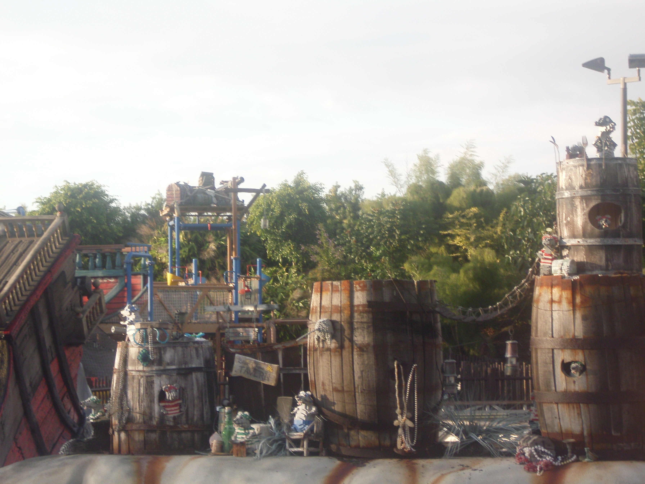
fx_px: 2124
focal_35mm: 114
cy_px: 242
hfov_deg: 17.3
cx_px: 322
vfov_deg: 13.0
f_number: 5.6
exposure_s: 1/136
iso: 125
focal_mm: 18.9
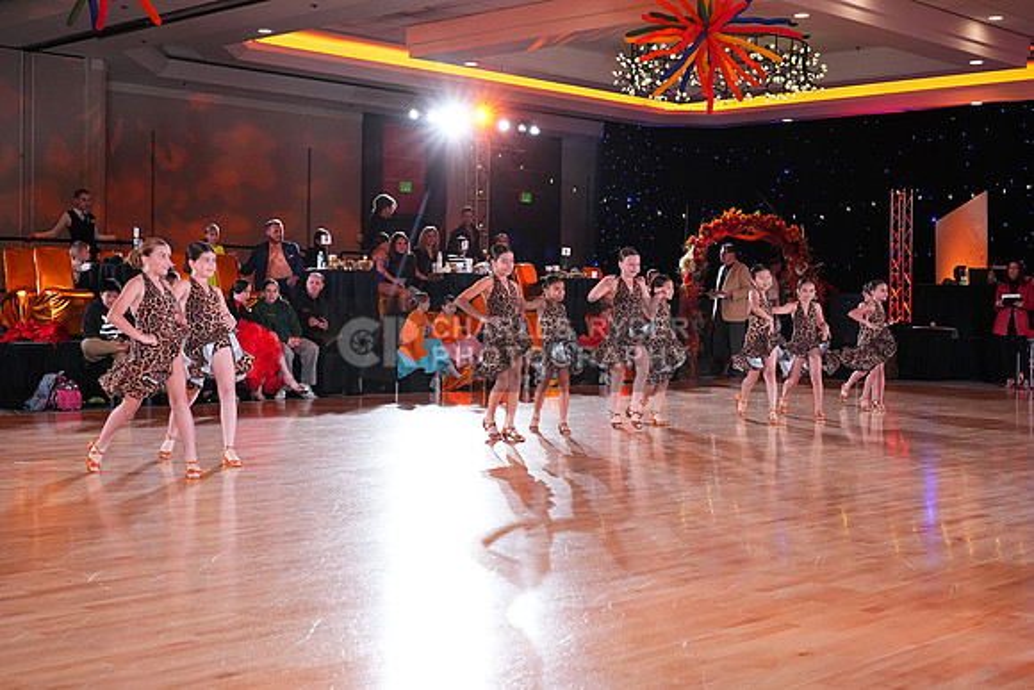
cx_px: 517
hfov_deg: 41.9
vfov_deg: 28.7
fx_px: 1350
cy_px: 345
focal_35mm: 47
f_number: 5
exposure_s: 1/400
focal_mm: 47
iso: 5000
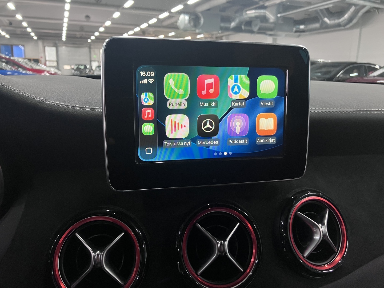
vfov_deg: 49.7
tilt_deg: -10.9
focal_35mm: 28
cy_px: 144
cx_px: 192
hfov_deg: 63.4
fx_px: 311
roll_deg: -1.4
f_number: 1.8
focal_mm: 3.99
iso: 80
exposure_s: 1/50
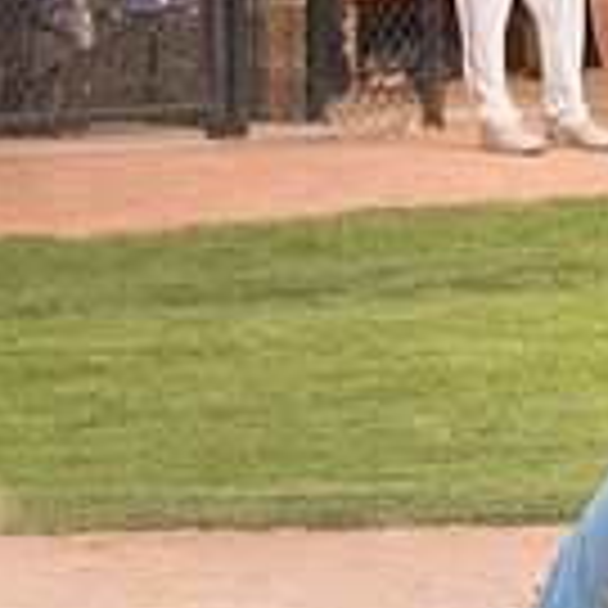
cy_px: 252
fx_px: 11068
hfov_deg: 3.1
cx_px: 1000
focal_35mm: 557
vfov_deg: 3.1
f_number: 5.6
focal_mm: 102
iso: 1000
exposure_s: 1/2000
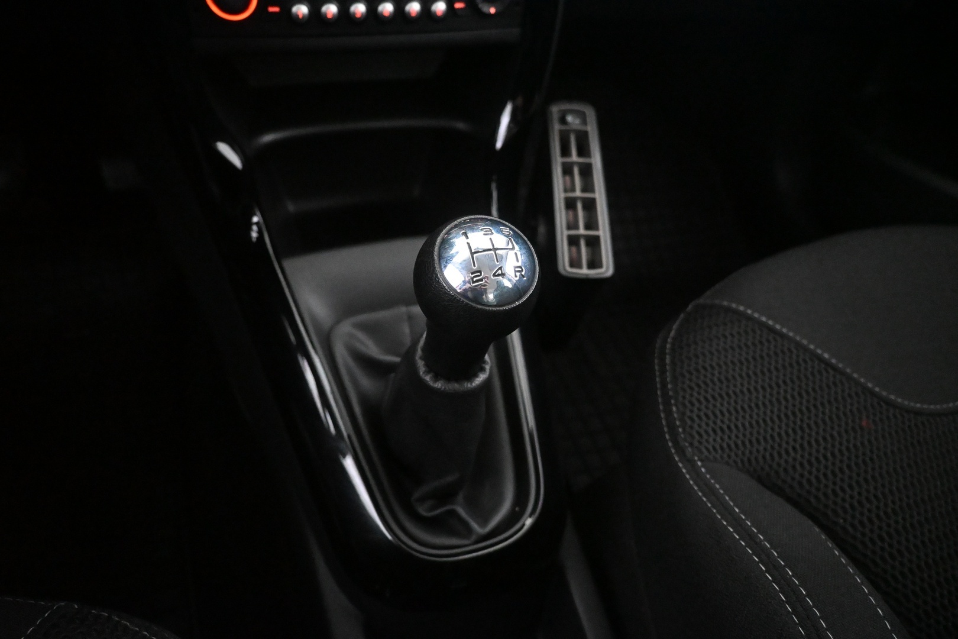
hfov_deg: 73.7
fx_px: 639
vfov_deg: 53.1
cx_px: 479
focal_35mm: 24
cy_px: 320
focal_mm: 16
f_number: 3.5
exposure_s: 1/60
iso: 10000
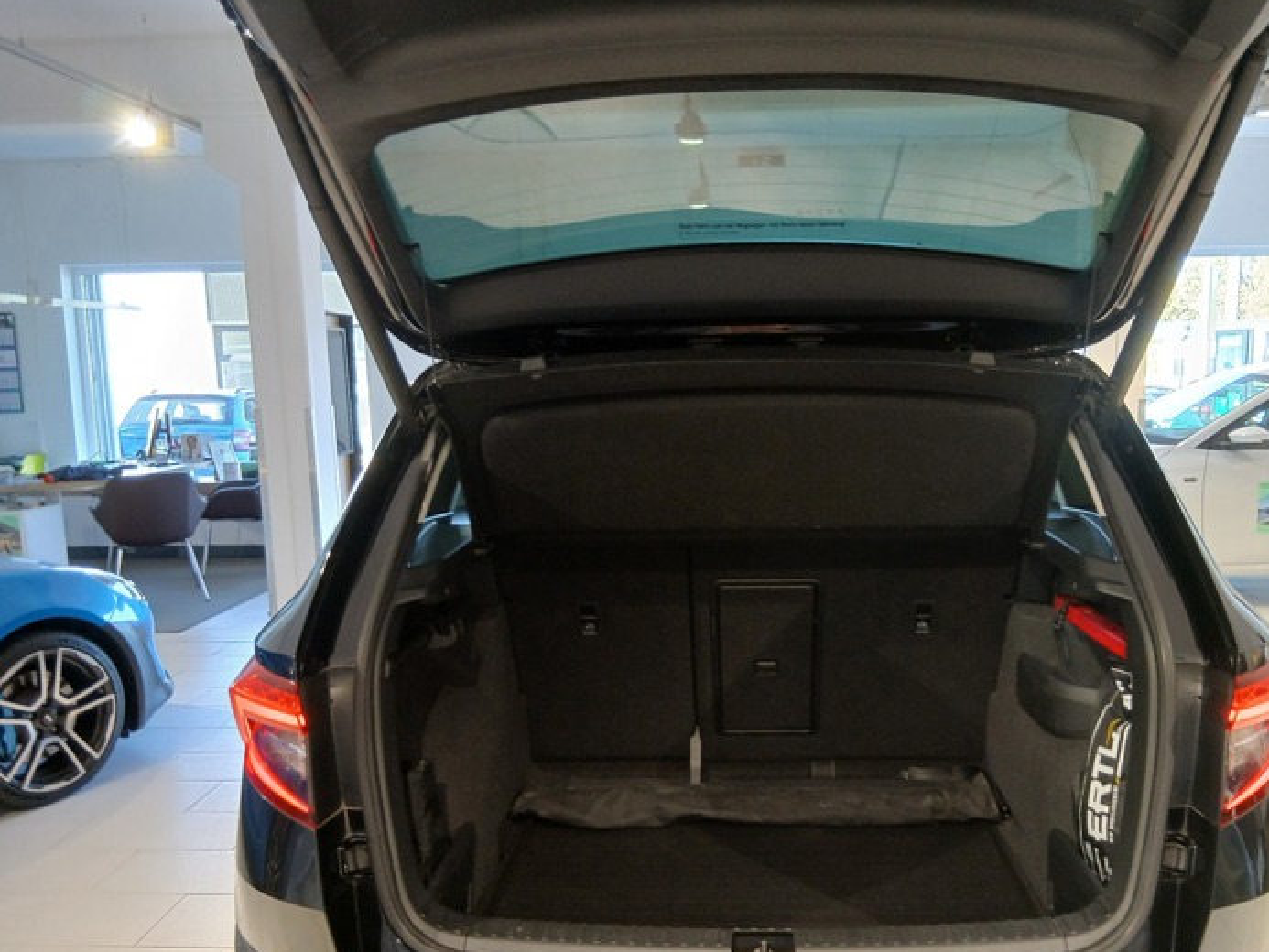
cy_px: 546
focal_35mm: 30
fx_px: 1100
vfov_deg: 46.7
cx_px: 718
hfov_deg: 59.7
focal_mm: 3.98
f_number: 1.8
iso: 250
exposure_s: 1/50
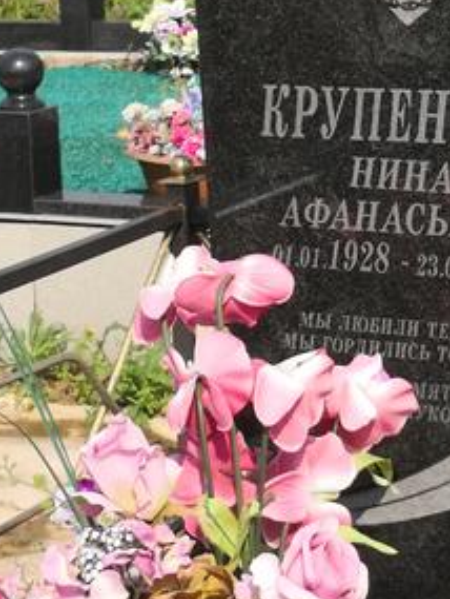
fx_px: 2113
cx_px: 439
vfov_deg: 16.0
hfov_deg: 12.0
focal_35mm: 122
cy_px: 130
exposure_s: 1/2445
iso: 50
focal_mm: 3.95
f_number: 1.6
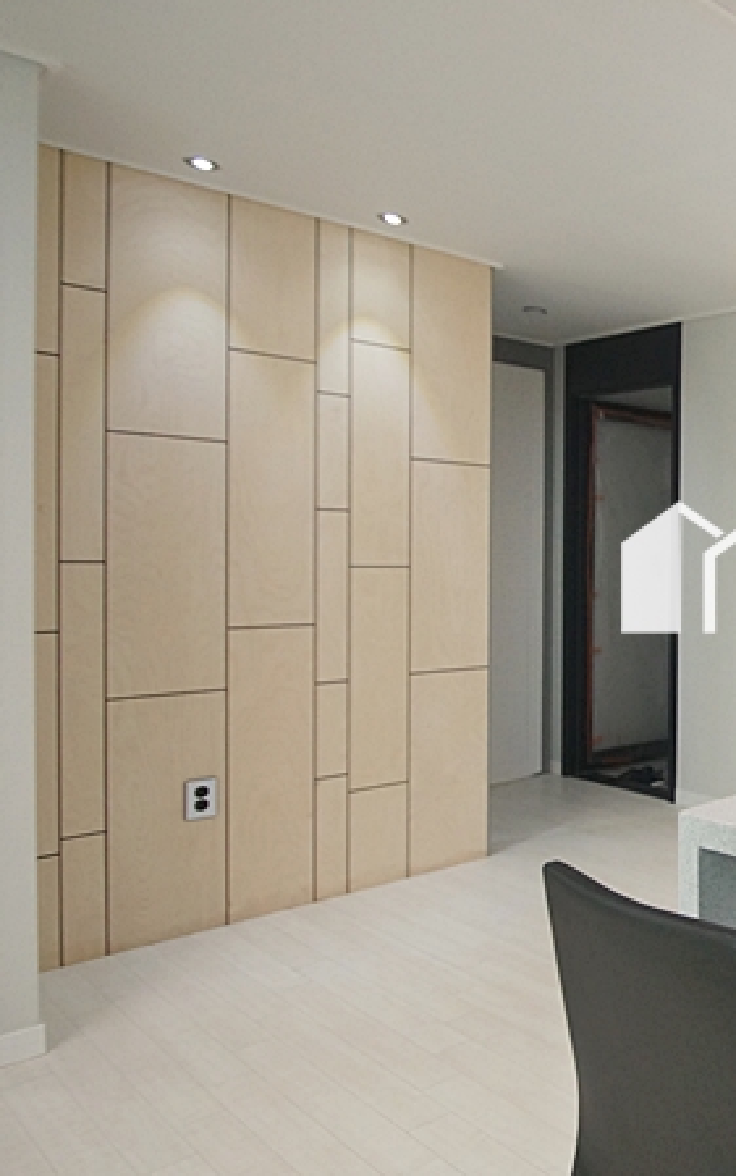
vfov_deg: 63.0
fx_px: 959
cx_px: 943
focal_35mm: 30
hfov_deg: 32.3
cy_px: 558
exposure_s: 1/250
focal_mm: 11
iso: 800
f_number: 3.5
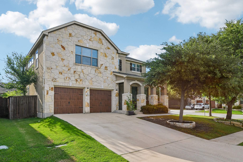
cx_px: 122
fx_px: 152
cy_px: 81
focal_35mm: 22
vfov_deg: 56.1
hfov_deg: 77.3
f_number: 9
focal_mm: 15
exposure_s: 1/1000
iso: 400
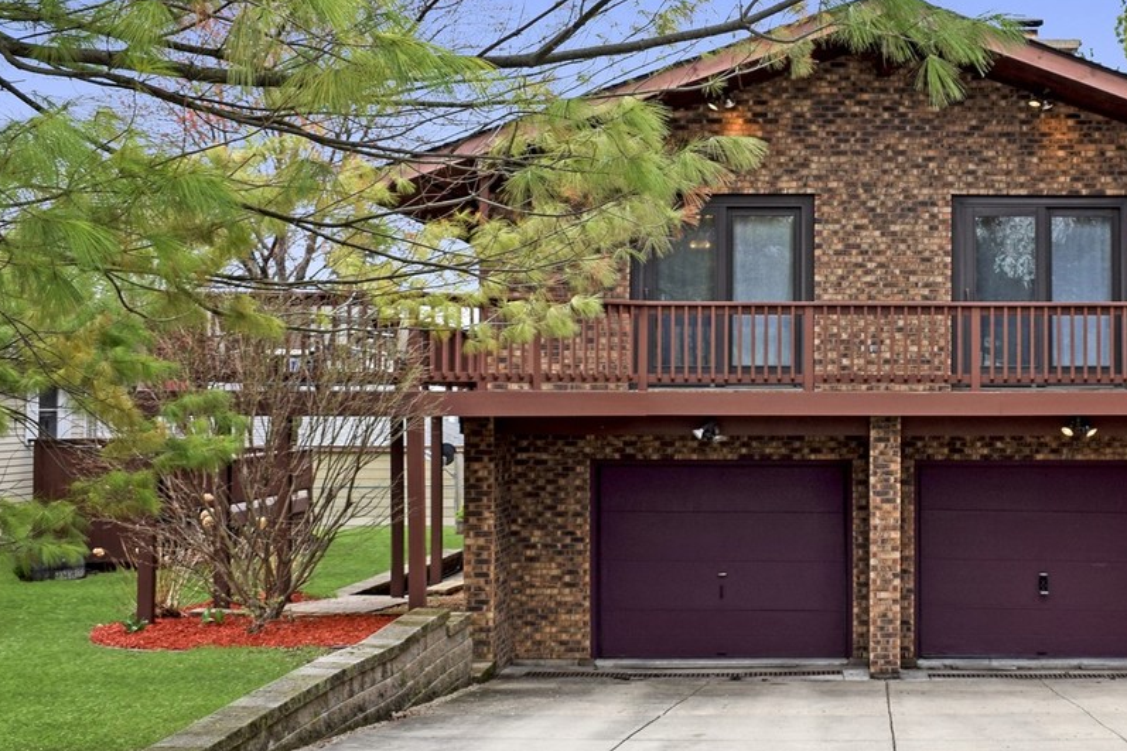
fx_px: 1909
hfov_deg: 32.2
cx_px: 867
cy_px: 303
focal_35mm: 61
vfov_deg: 22.2
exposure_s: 1/160
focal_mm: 20
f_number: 6.3
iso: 100
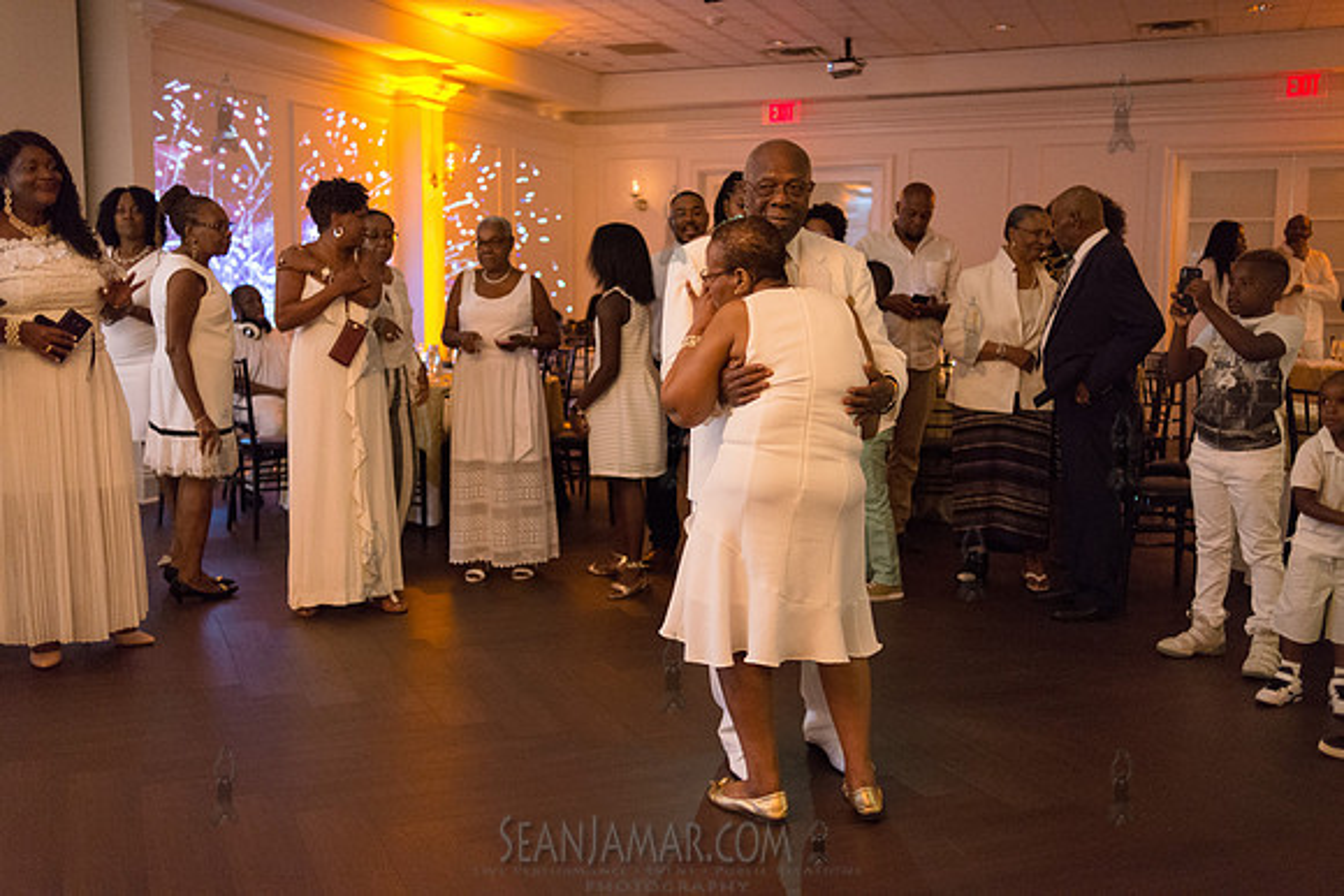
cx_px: 672
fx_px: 1307
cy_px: 448
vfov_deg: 37.9
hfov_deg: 54.4
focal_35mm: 35
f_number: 2
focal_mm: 35
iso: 4000
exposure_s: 1/125
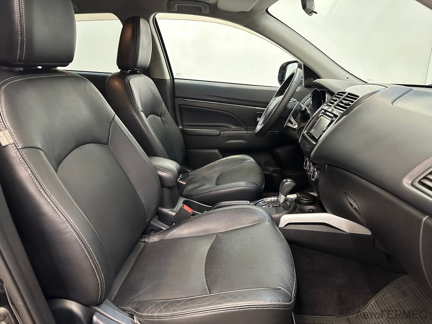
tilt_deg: -17.1
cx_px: 216
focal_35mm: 24
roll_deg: -0.1
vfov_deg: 56.8
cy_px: 162
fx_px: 300
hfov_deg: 71.6
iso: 800
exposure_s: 1/50
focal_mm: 6.86
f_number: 1.78
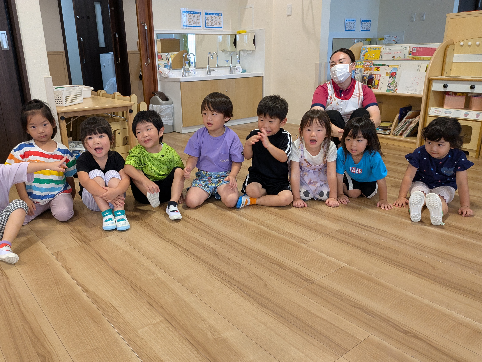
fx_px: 390
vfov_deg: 49.7
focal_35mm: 28
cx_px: 222
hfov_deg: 63.3
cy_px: 192
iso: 113
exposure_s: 1/100
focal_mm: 5.43
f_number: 1.89
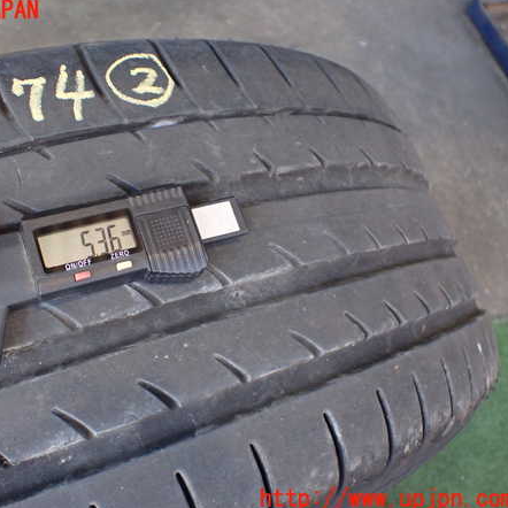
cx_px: 175
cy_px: 255
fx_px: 598
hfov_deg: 45.4
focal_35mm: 36
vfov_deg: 46.0
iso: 500
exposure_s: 1/125
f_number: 2.3
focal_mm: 5.4
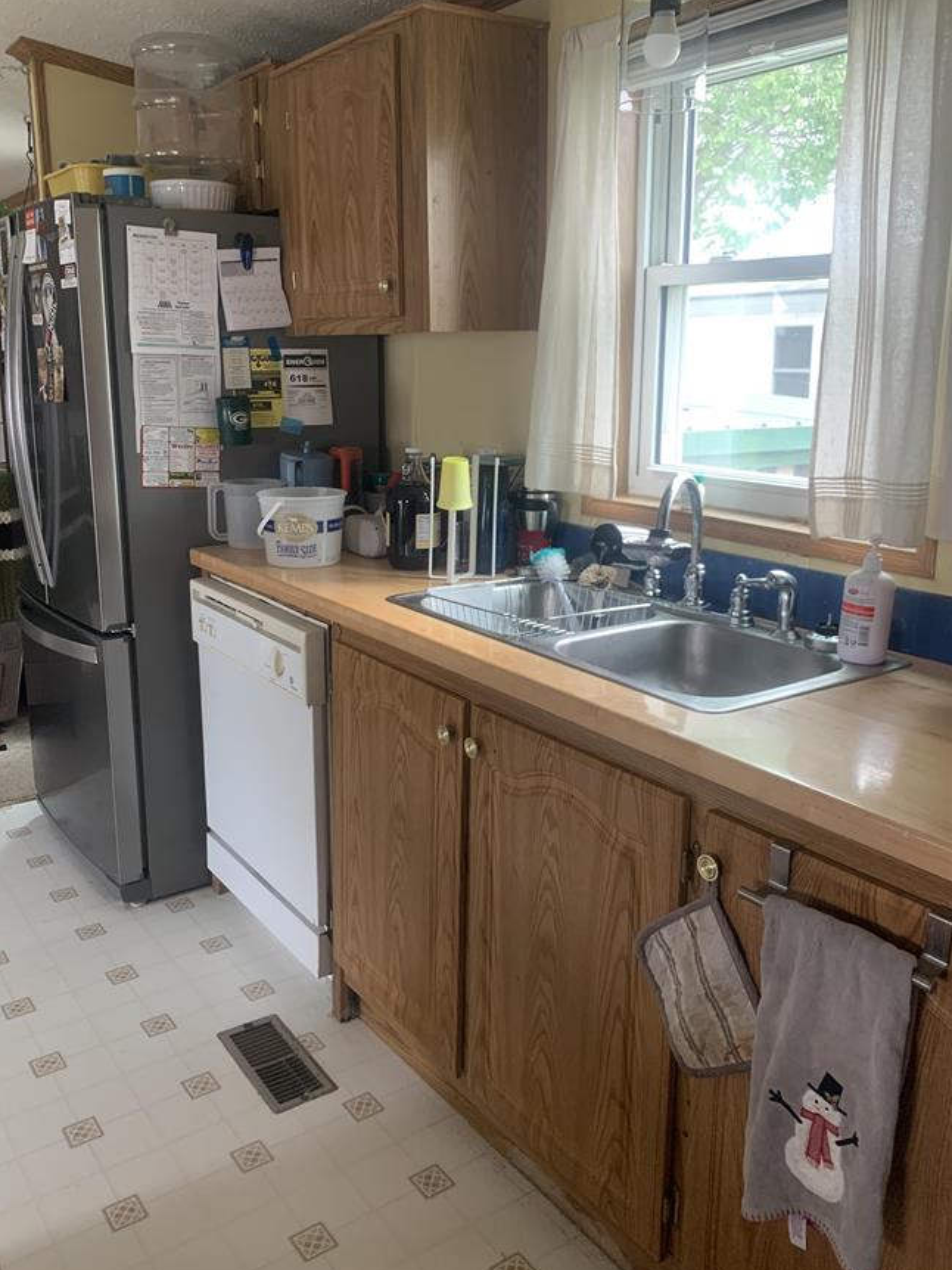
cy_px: 606
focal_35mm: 29
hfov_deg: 48.2
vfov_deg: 61.6
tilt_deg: -11.9
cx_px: 423
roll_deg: +2.5
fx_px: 1063
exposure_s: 1/60
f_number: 1.8
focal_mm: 4.25
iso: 100
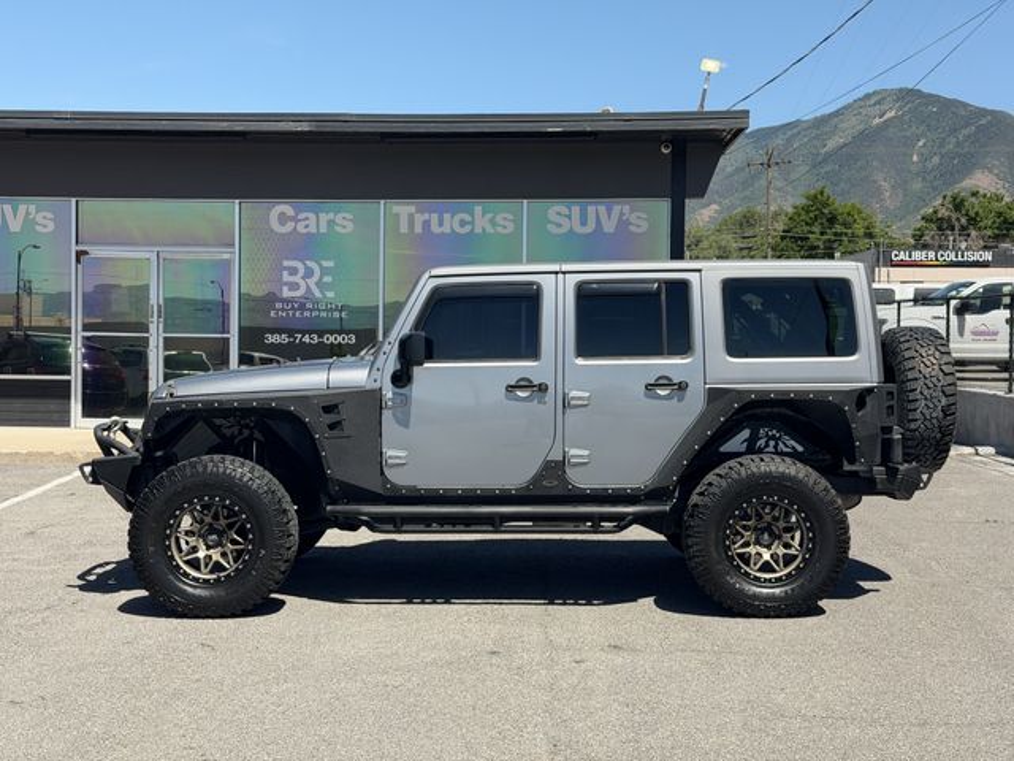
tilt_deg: -1.6
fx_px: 1406
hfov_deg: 39.7
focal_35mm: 48
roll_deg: -0.7
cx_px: 507
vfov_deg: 30.3
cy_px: 380
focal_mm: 6.76
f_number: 1.78
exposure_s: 1/2033
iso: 80
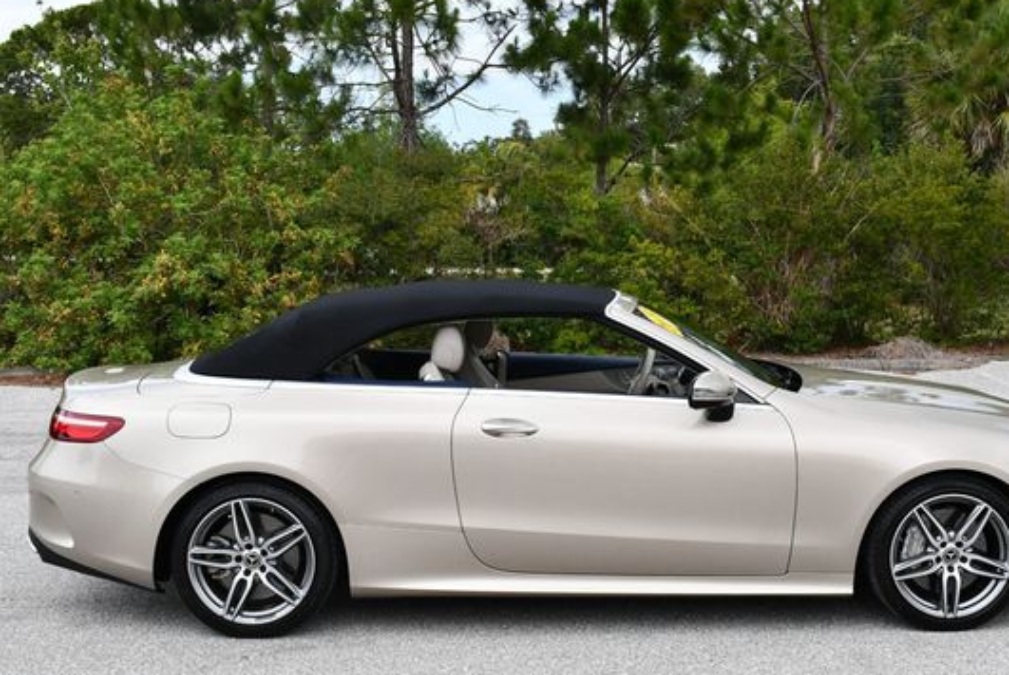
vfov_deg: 25.6
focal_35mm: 53
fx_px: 1487
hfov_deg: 37.4
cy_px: 319
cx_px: 576
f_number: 8
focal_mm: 22
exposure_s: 1/250
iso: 125
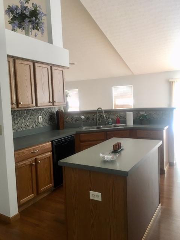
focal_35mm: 29
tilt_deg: -5.5
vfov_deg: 61.7
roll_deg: +0.8
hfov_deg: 48.2
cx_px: 90
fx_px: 201
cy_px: 120
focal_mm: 4.15
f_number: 2.2
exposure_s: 1/30
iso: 100
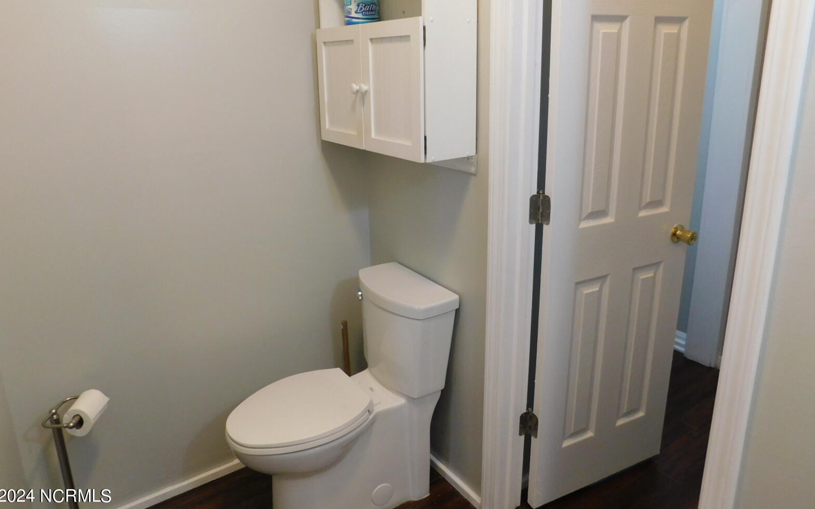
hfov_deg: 72.5
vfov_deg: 49.1
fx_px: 555
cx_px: 400
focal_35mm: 25
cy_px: 210
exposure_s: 1/30
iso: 220
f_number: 3
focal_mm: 4
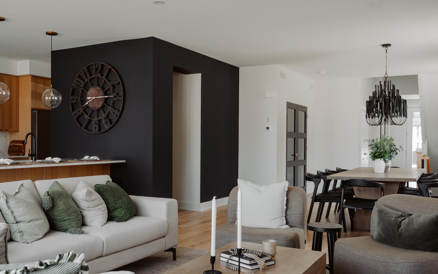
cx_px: 195
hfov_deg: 56.6
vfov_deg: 37.2
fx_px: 406
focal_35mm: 34
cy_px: 155
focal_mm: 28
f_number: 5.6
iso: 1600
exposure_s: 1/250
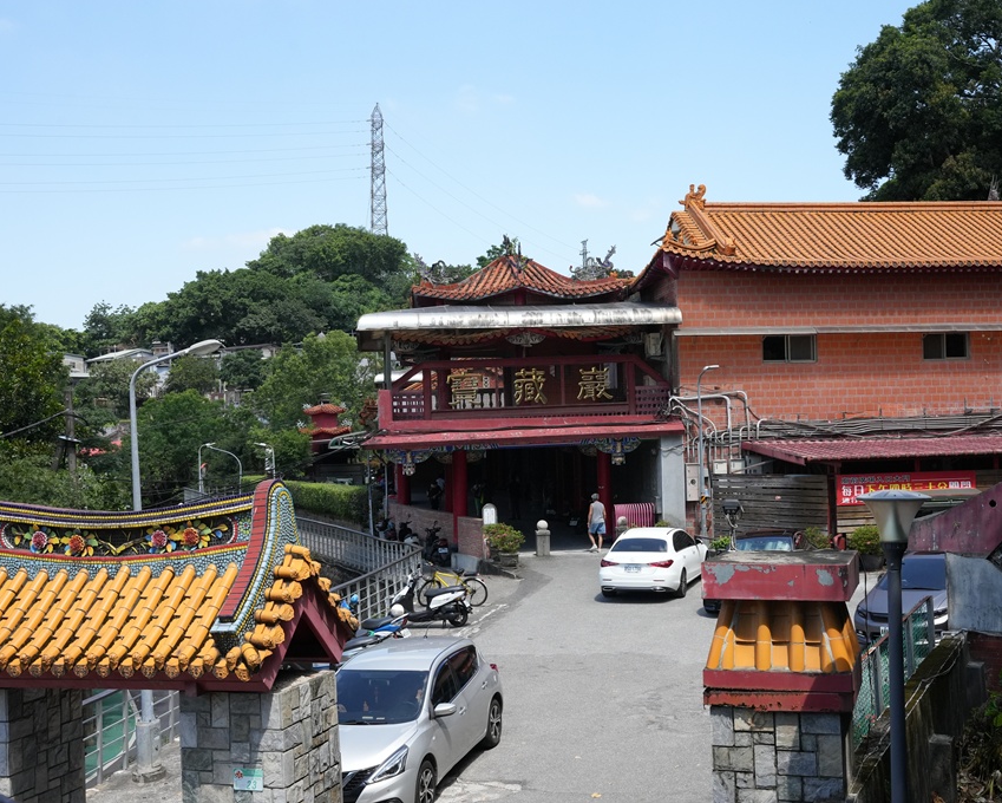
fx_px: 1276
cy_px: 401
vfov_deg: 34.9
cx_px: 565
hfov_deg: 42.8
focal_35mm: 43
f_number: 9
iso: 2500
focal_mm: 38
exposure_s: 1/2500
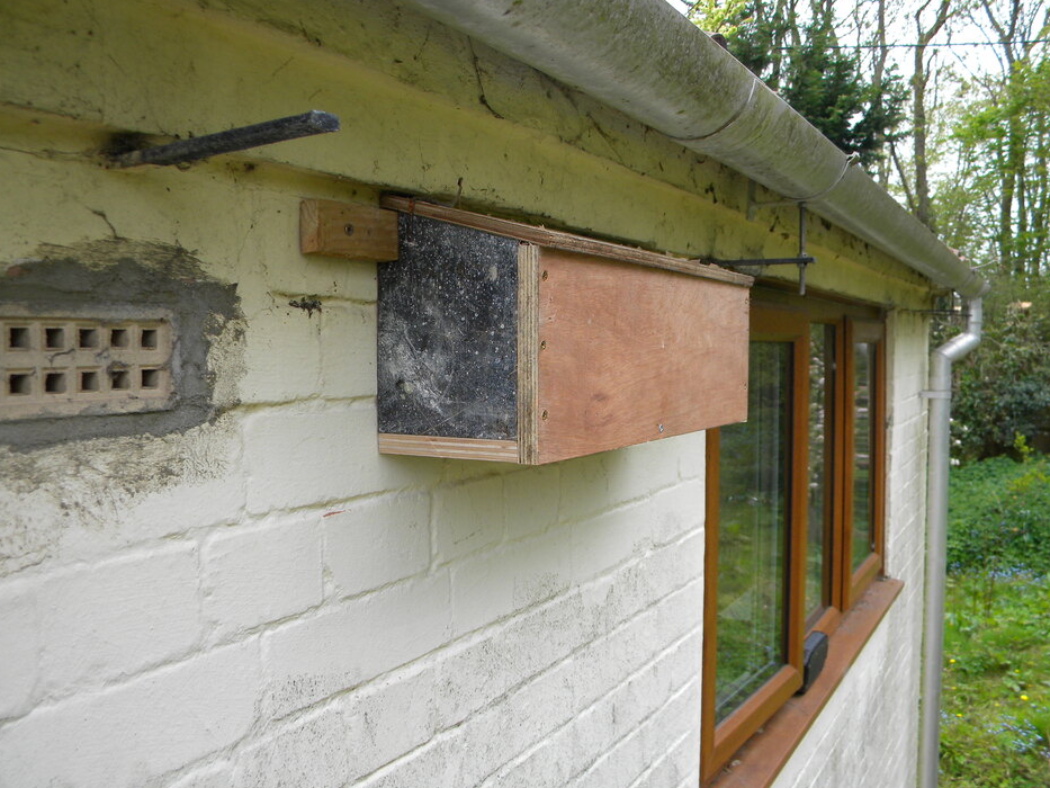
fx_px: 910
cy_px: 415
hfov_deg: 59.9
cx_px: 546
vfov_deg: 46.8
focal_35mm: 30
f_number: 3.5
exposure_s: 1/220
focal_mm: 5
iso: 80
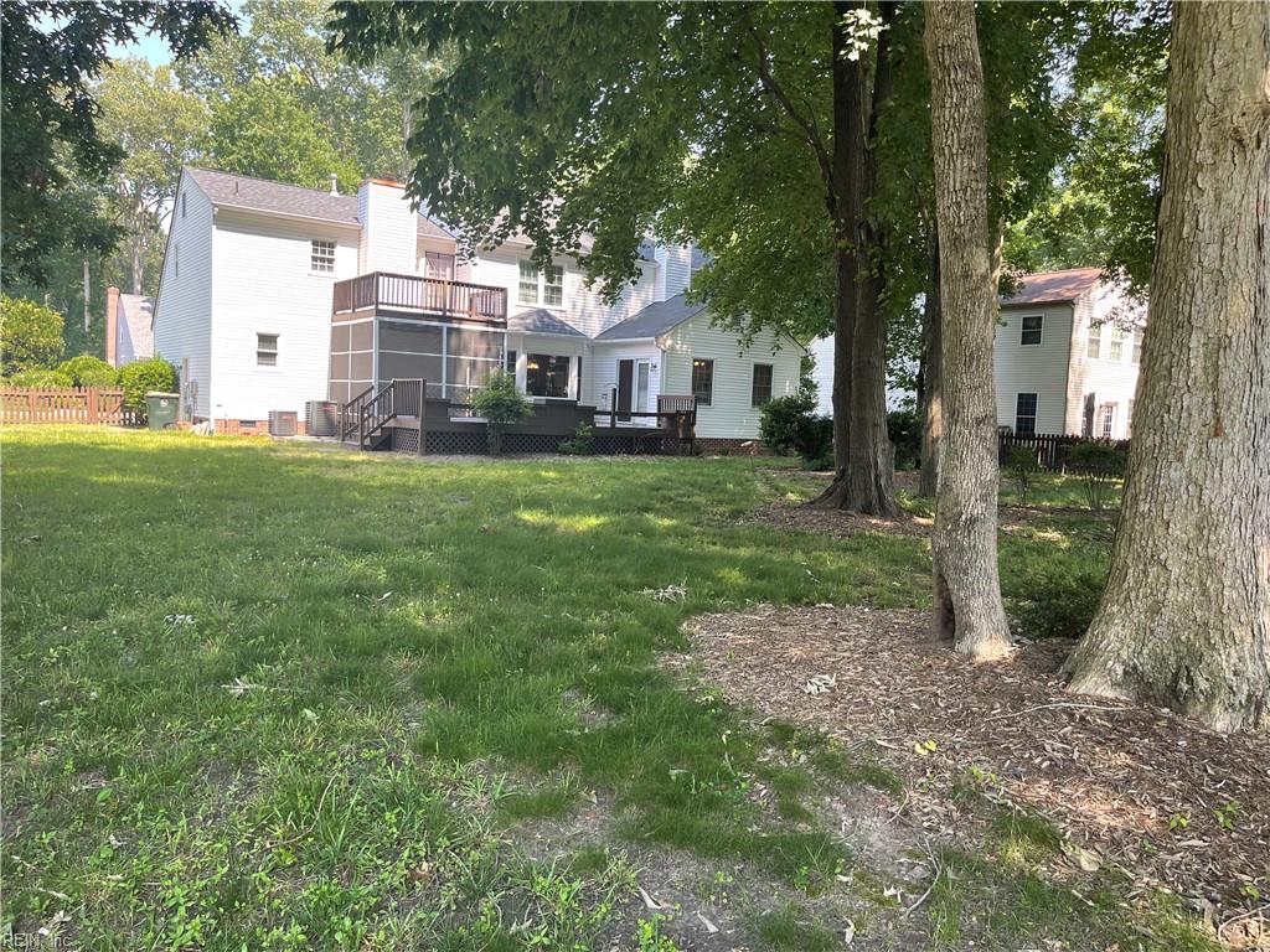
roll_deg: -2.8
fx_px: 954
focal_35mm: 26
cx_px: 635
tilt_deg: -4.3
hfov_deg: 67.3
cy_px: 476
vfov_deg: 53.1
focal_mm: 5.1
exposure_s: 1/264
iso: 32
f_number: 1.6
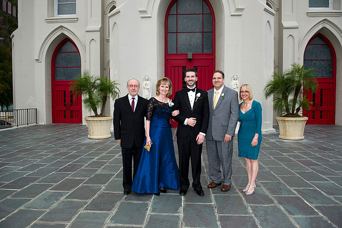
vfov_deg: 49.5
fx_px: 247
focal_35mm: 26
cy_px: 114
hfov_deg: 69.4
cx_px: 171
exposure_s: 1/125
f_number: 4
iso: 200
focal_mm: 26
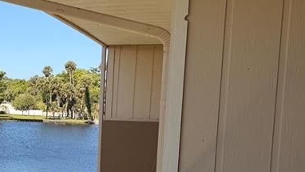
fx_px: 566
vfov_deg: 17.1
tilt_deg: -4.9
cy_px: 142
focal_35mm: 70
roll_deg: -1.9
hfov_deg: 27.4
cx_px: -35
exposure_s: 1/3953
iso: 80
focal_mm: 6.76
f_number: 1.78
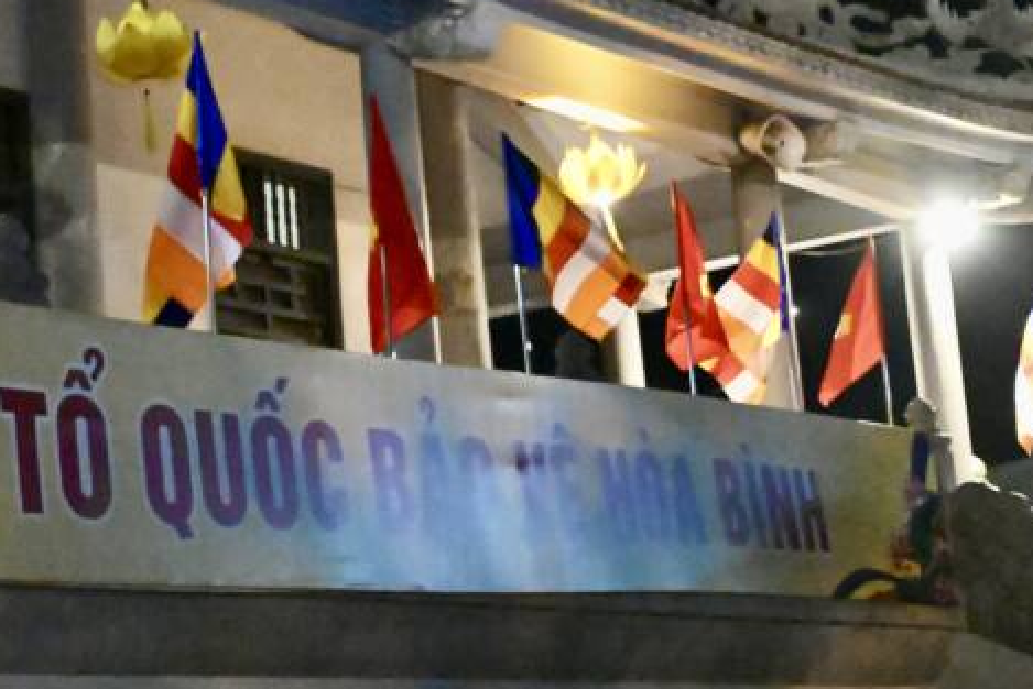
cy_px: 247
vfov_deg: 15.5
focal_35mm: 88
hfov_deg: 22.3
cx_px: 44
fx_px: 2534
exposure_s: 1/400
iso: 32000
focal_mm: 34.5
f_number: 2.8
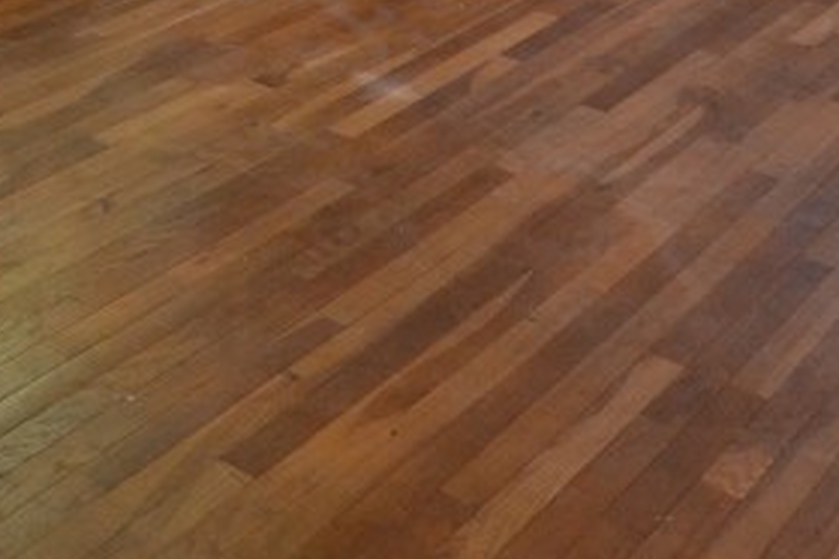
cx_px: 99
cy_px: -475
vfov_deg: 16.4
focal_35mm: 68
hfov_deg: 28.6
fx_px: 1586
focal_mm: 11
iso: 400
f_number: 4
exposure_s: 1/60
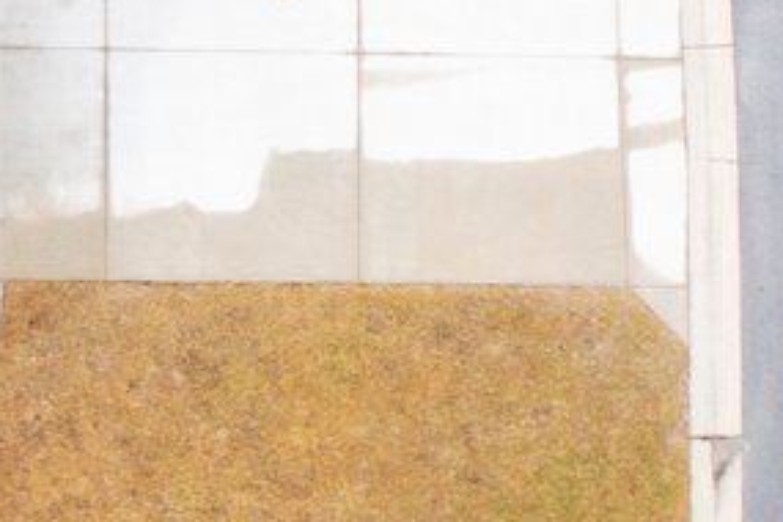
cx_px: -1808
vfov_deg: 6.8
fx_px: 4371
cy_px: 352
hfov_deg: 8.2
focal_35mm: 201
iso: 100
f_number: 4
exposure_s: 1/80
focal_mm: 10.26
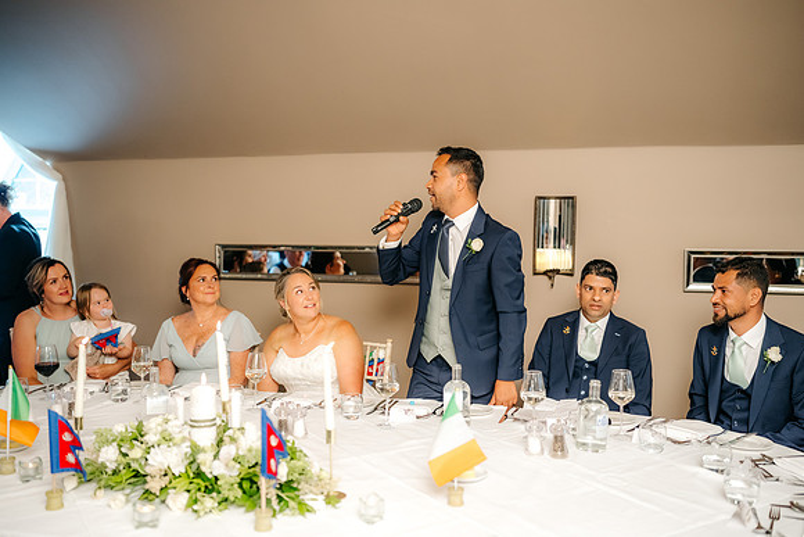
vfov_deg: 37.9
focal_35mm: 35
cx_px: 402
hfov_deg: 54.4
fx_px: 782
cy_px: 268
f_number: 1.8
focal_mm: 35
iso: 1000
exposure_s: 1/200
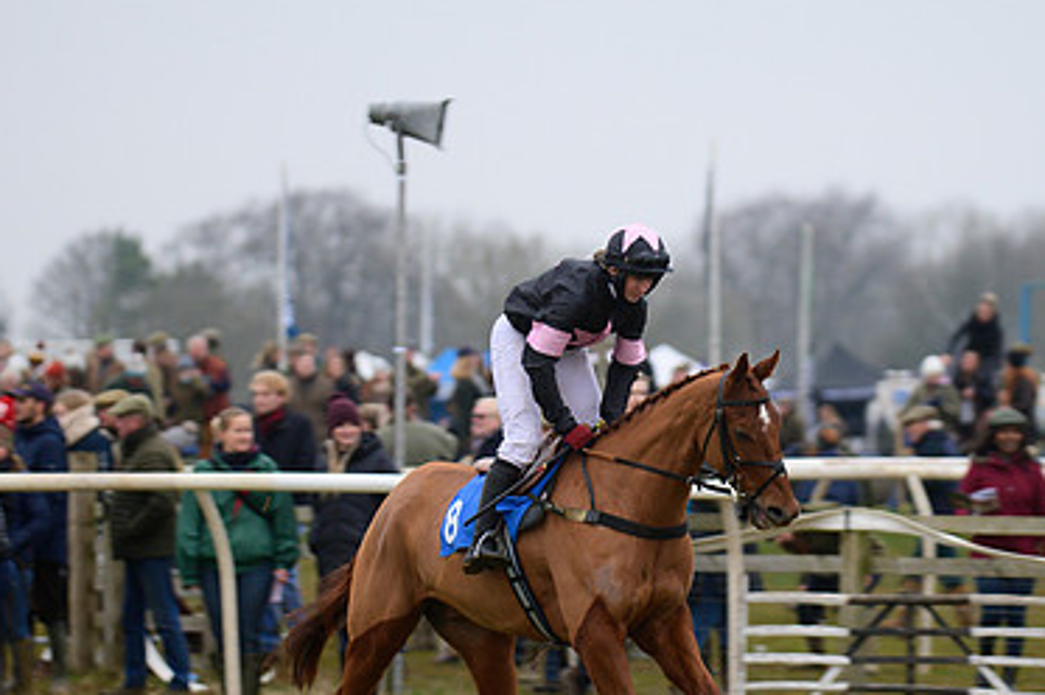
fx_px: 7221
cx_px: 619
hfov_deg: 8.3
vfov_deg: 5.5
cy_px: 476
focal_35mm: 249
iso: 1250
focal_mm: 160
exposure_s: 1/200
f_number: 4
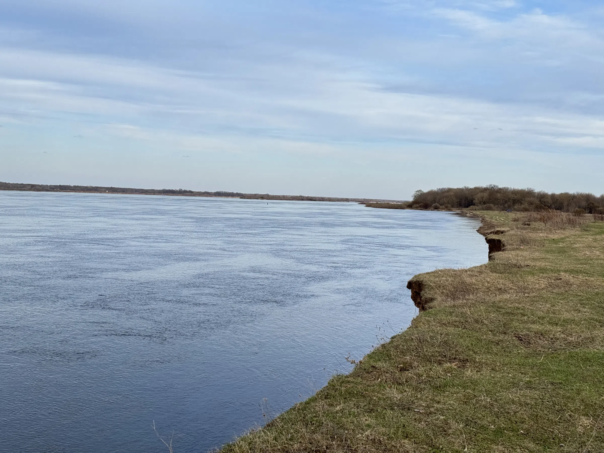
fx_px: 838
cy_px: 226
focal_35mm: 48
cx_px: 302
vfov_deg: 30.3
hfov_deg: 39.7
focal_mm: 6.76
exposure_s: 1/2179
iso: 64
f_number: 1.78
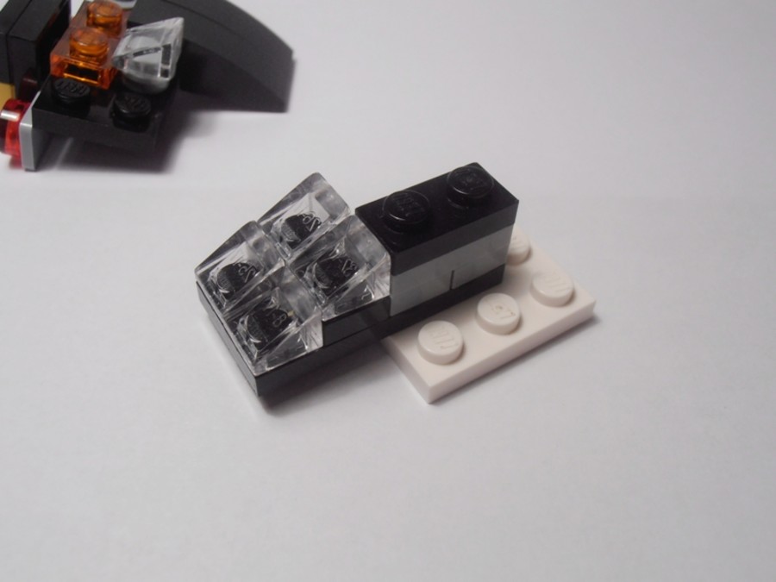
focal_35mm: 37
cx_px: 388
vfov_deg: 38.7
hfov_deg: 50.1
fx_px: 829
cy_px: 291
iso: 80
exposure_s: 1/80
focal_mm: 6.61
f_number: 3.9
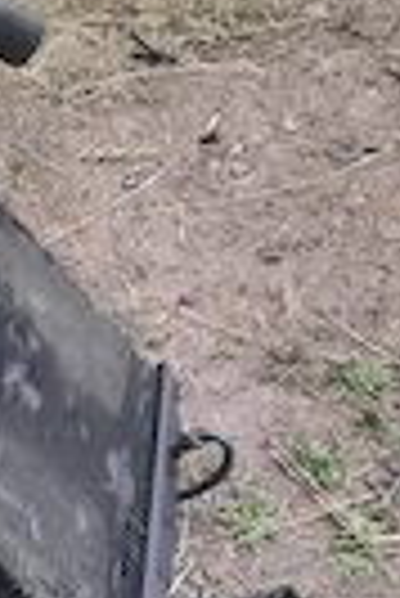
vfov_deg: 24.0
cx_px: -72
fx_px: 1297
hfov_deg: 16.8
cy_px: 683
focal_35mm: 78
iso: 64
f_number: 2
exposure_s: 1/50
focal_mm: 4.6
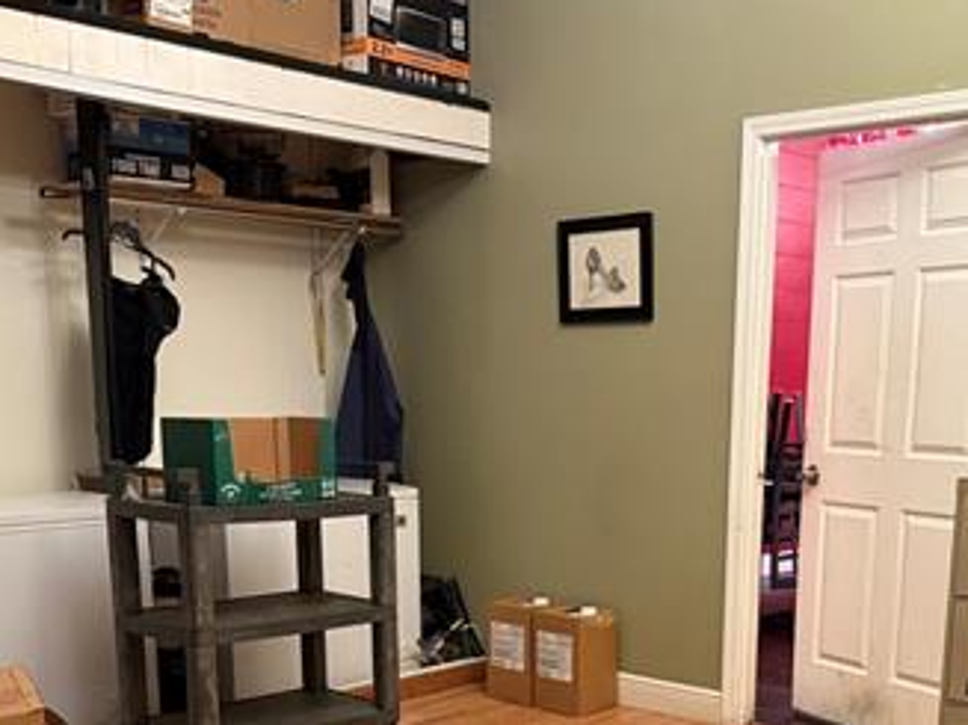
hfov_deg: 40.1
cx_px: 613
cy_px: 678
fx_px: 1314
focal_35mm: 47
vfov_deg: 29.4
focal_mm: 6.76
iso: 640
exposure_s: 1/40
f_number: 1.78
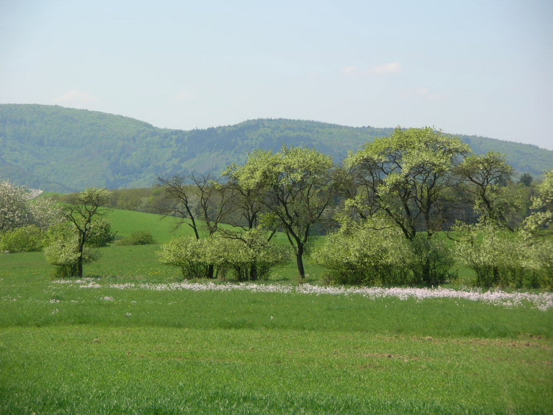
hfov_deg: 12.0
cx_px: 276
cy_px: 208
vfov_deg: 9.0
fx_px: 2636
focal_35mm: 165
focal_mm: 27.3
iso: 50
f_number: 3.8
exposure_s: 1/540
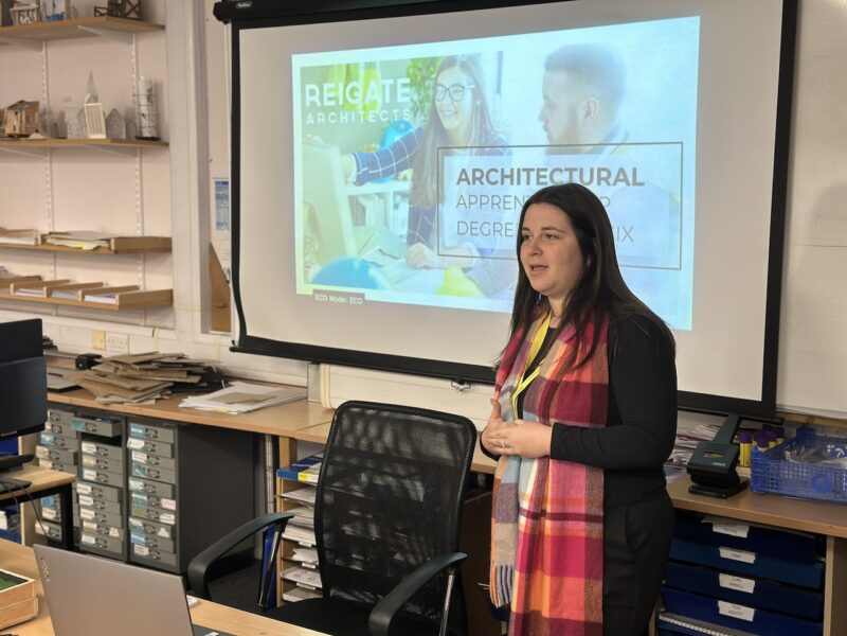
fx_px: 1174
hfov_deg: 39.7
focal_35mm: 48
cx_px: 424
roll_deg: -0.8
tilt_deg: -6.8
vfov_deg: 30.3
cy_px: 318
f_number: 1.78
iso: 100
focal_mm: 6.86
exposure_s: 1/60
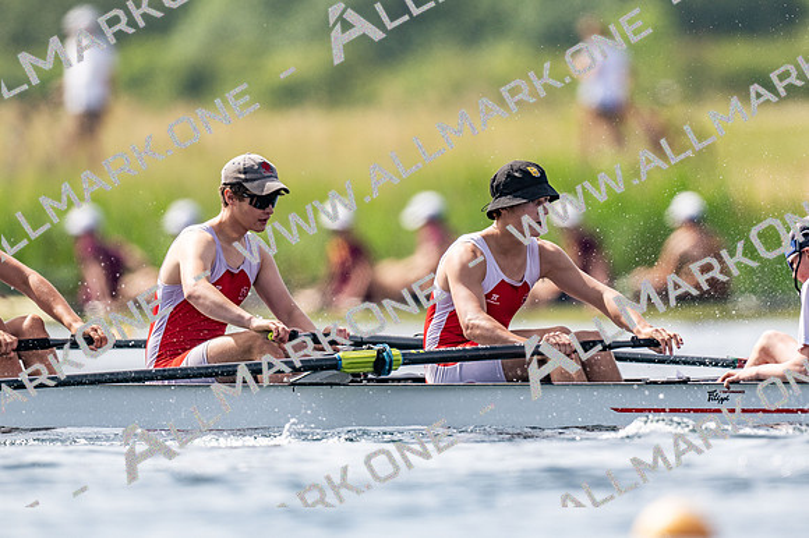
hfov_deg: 2.3
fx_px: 20213
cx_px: 404
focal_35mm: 900
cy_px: 269
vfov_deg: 1.5
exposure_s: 1/2500
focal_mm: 600
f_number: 4
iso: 200
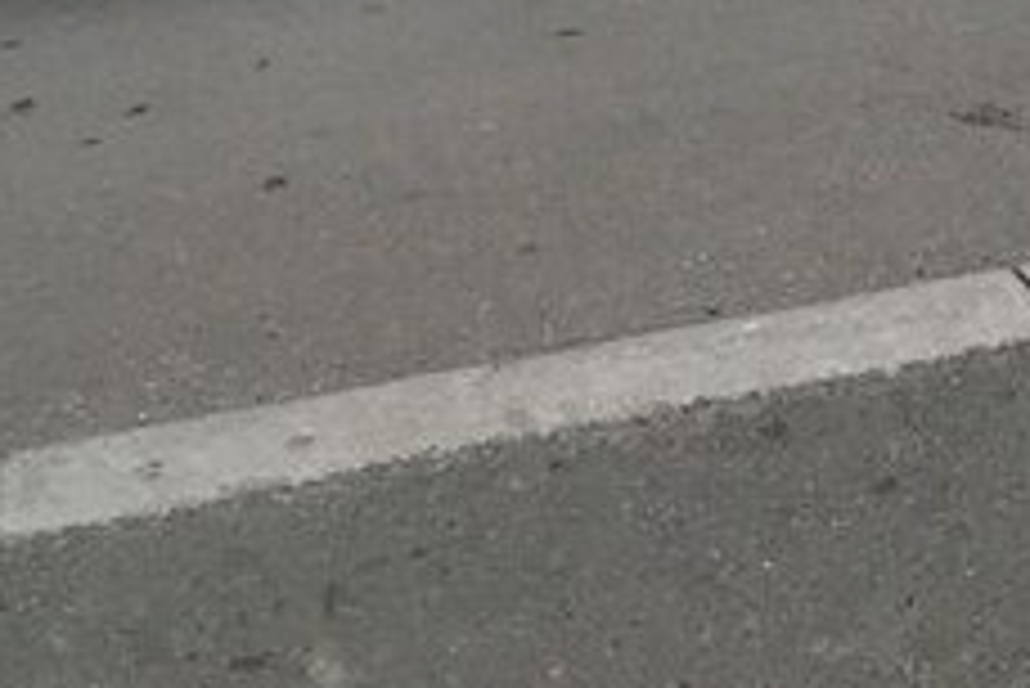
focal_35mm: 87
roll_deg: +2.1
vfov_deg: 14.6
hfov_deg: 23.2
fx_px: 2491
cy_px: -362
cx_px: 760
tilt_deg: -15.1
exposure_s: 1/33
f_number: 2.2
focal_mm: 4.15
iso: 100
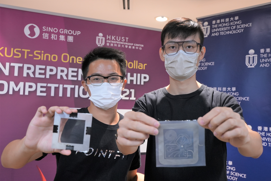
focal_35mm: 34
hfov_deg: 55.8
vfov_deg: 38.9
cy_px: 90
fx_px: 256
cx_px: 136
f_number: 5.6
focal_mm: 34
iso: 2500
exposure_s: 1/100
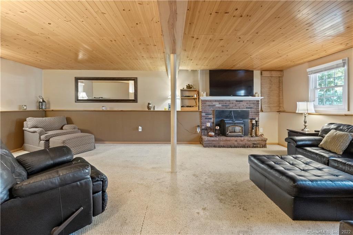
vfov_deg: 77.3
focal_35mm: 15
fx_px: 147
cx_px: 176
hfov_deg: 100.4
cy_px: 118
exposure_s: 1/1.67
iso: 1000
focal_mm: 10
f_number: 7.1
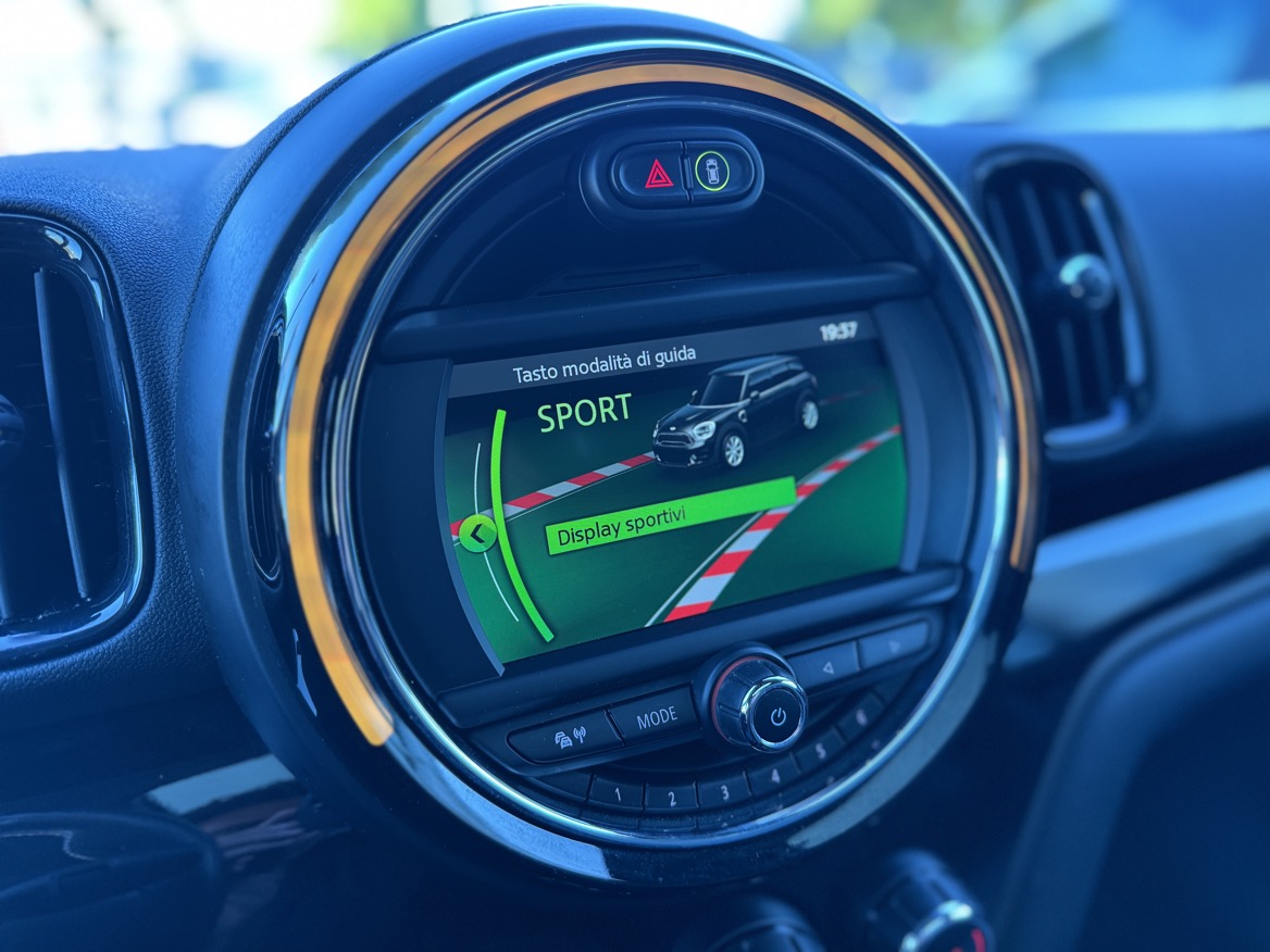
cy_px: 476
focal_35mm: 24
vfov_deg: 56.8
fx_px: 881
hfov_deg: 71.6
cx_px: 635
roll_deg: +2.3
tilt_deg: -21.3
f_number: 1.78
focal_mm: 6.76
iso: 200
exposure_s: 1/57
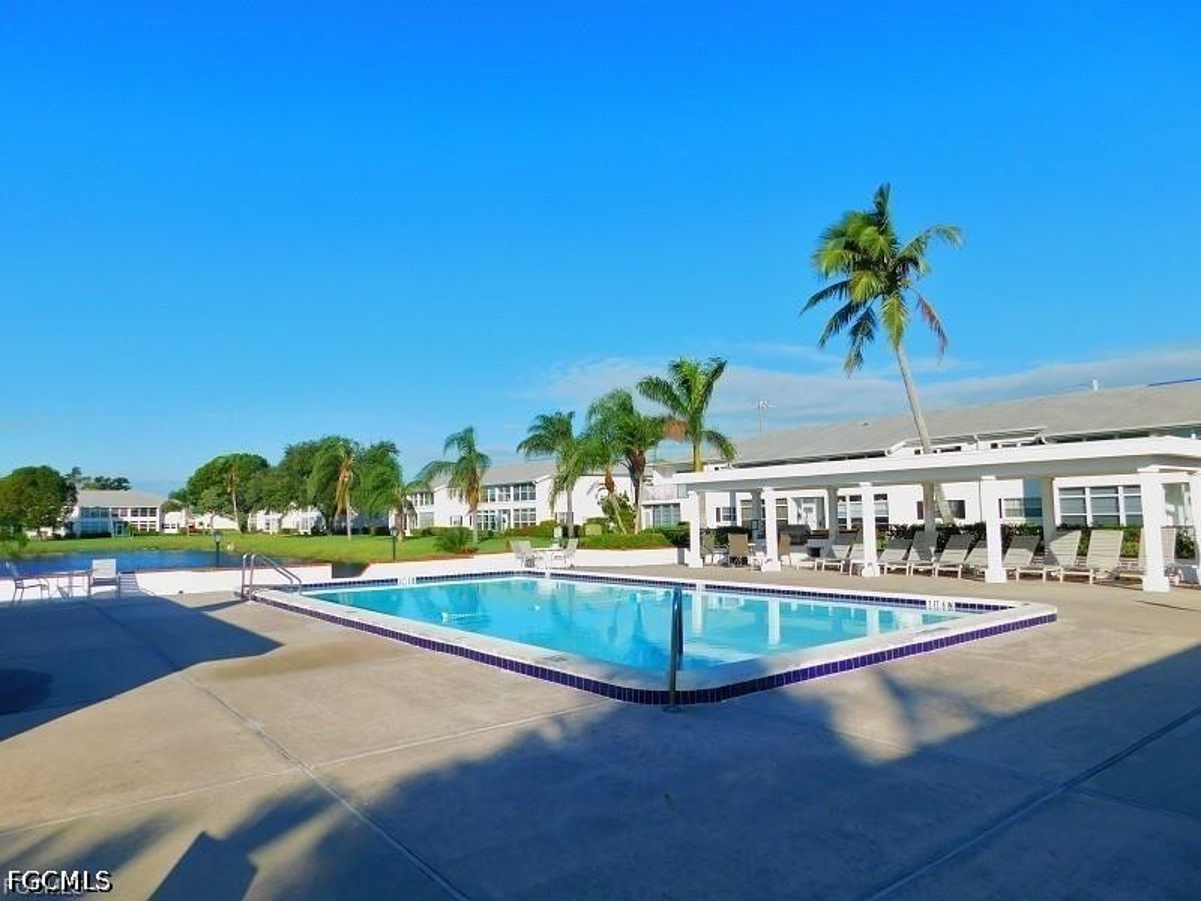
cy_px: 450
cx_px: 600
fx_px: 798
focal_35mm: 23
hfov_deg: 73.9
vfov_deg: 58.9
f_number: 6
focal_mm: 4
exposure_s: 1/400
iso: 125
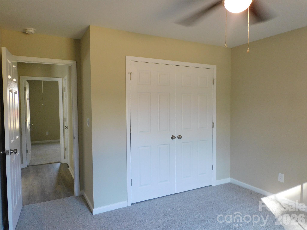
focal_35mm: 24
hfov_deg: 71.6
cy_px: 115
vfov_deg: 56.8
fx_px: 213
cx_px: 154
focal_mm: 4.3
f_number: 3.3
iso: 220
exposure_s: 1/30
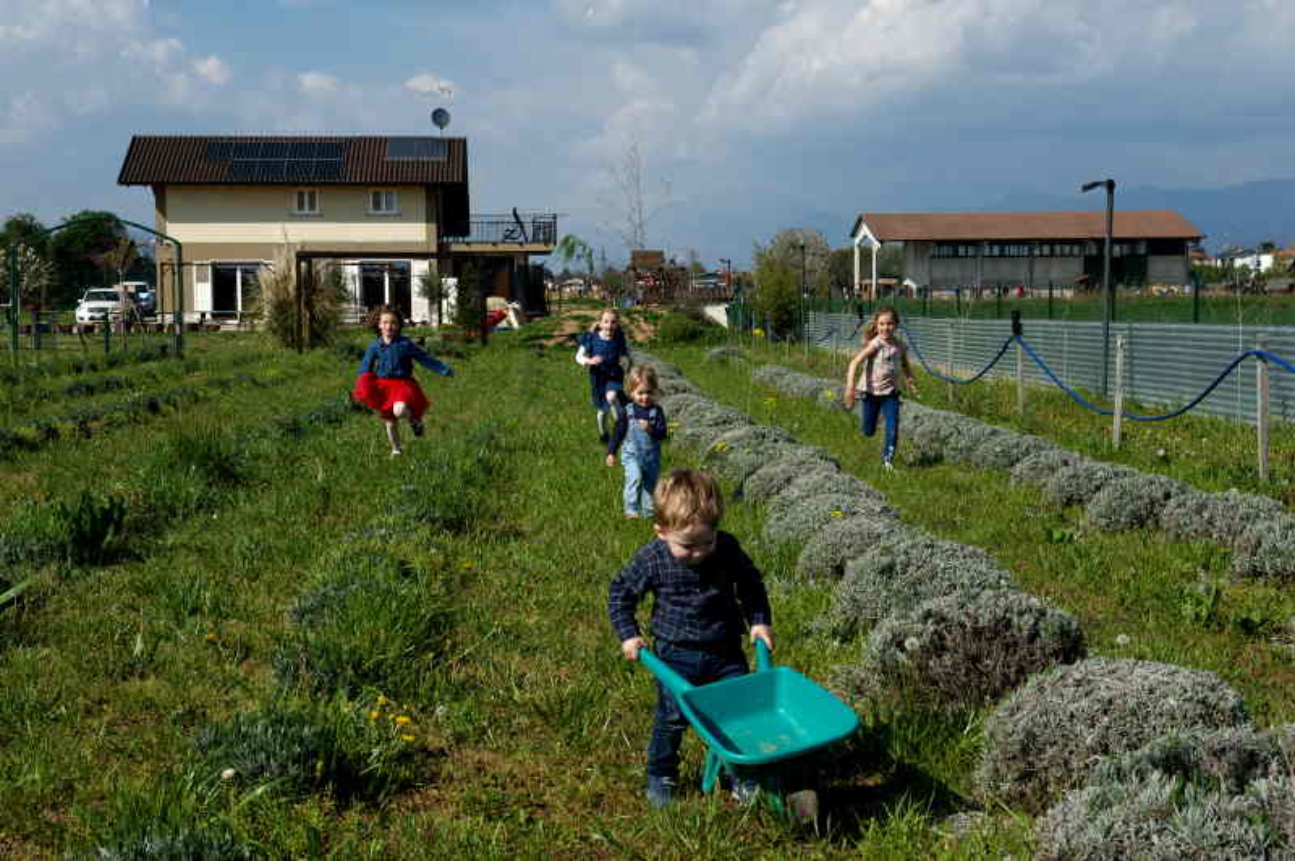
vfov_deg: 23.3
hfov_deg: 34.5
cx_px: 648
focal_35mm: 58
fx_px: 2085
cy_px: 430
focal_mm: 58
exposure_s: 1/320
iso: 250
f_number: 13
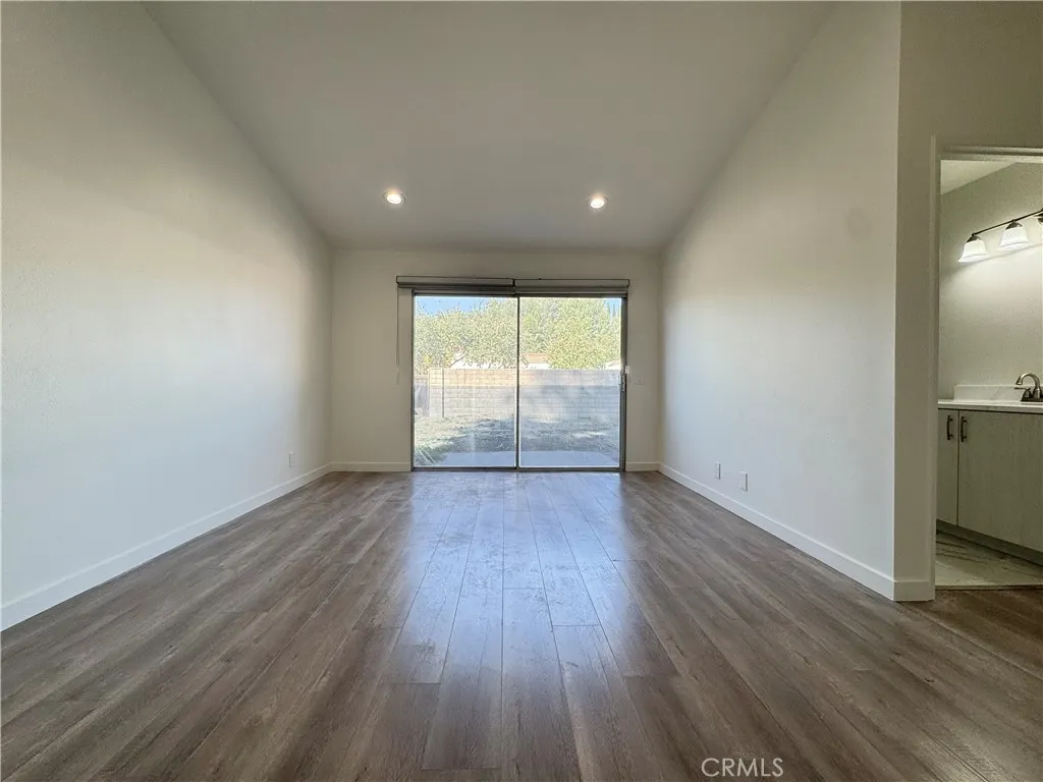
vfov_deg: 85.7
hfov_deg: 102.1
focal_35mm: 14
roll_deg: -0.4
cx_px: 522
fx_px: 422
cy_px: 391
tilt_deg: -0.8
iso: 50
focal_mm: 2.22
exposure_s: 1/193
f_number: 2.2
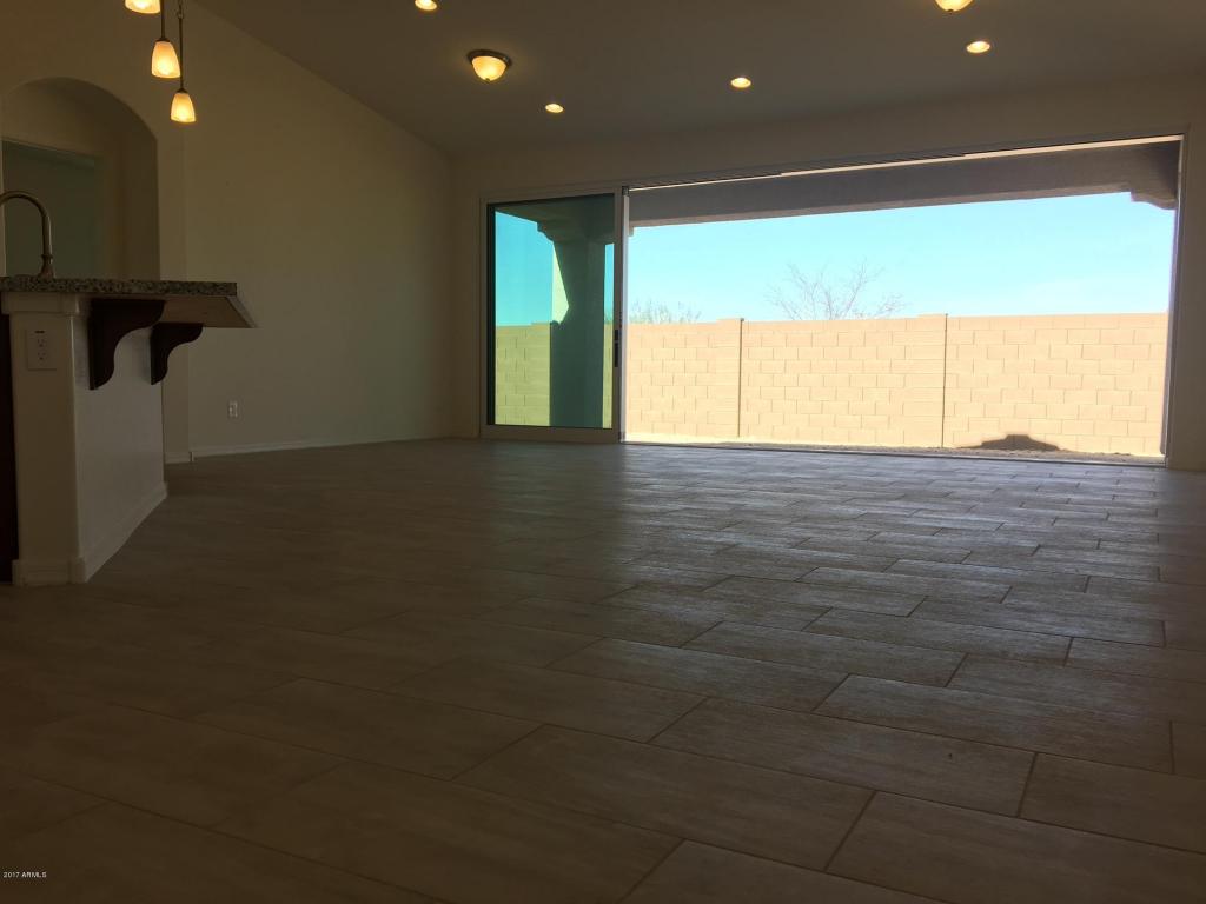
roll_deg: -1.5
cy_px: 452
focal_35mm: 29
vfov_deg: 48.2
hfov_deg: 61.7
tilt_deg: -4.6
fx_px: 1010
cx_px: 603
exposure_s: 1/283
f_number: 2.2
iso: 25
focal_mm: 4.15
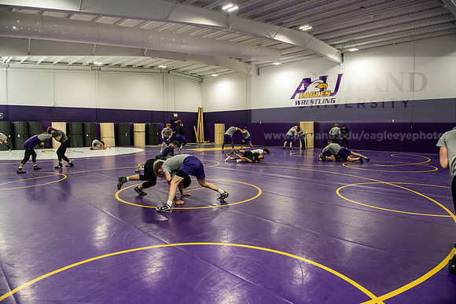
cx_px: 228
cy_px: 152
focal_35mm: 24
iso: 2000
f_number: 4
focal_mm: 24
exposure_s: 1/250
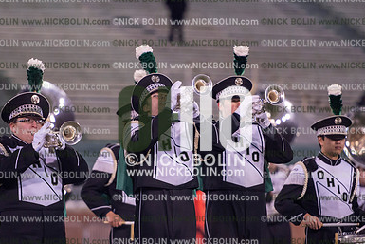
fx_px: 3053
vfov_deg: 4.6
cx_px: 185
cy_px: 131
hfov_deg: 6.8
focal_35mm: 301
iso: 2500
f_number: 2.8
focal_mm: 200
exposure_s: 1/1250
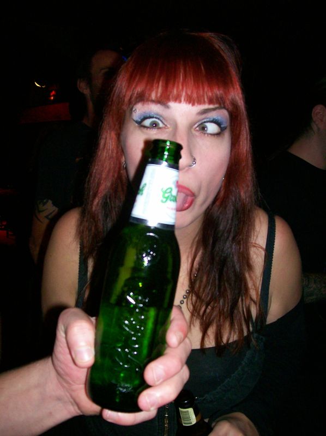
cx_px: 163
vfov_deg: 51.4
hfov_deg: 39.6
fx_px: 453
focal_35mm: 36
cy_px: 218
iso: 140
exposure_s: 1/64
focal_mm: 6
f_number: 2.7
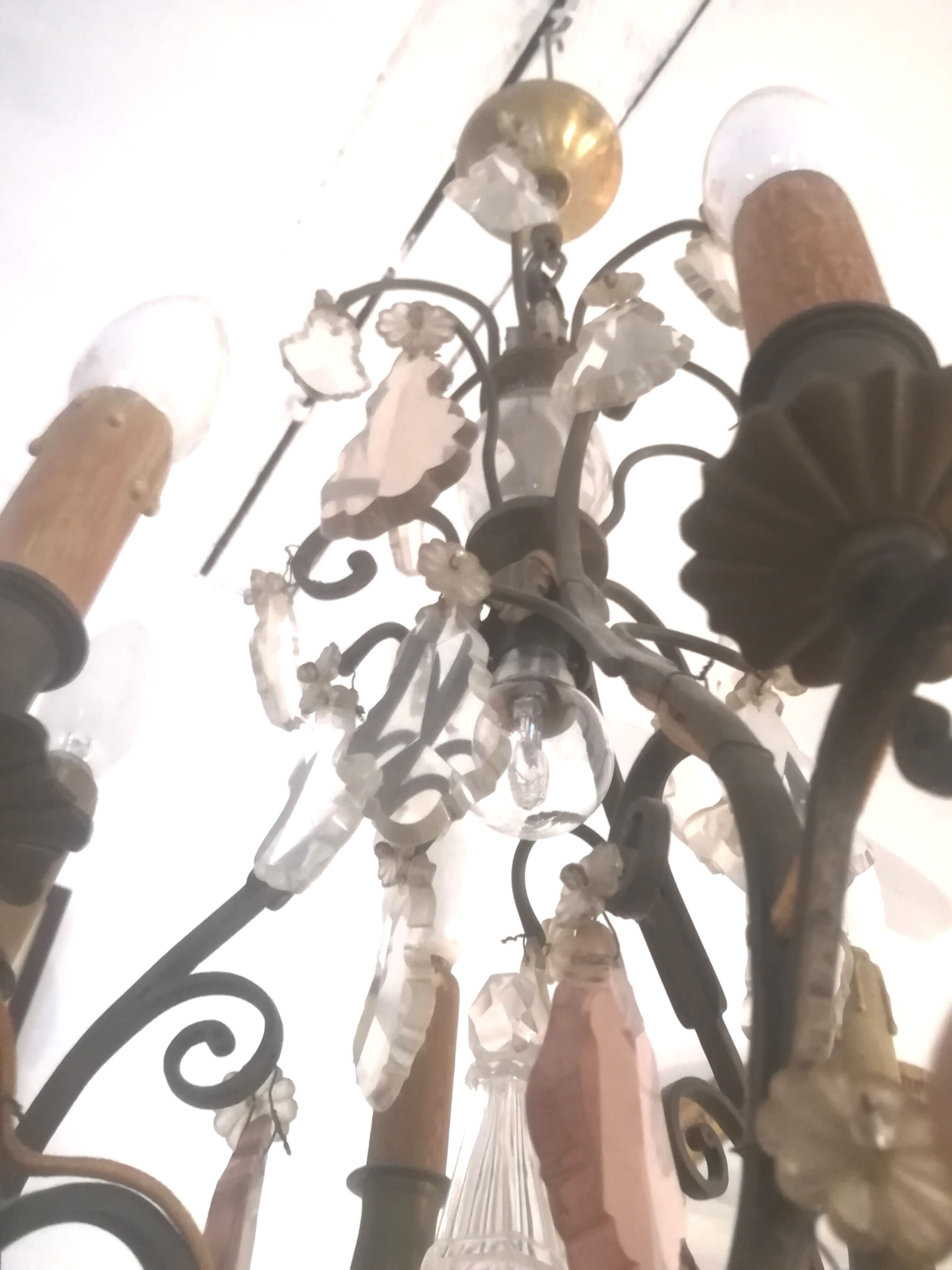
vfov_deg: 58.4
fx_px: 1137
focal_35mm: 31
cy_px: 635
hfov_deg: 45.4
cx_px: 476
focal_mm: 3.83
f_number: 2.2
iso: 500
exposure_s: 1/14.3
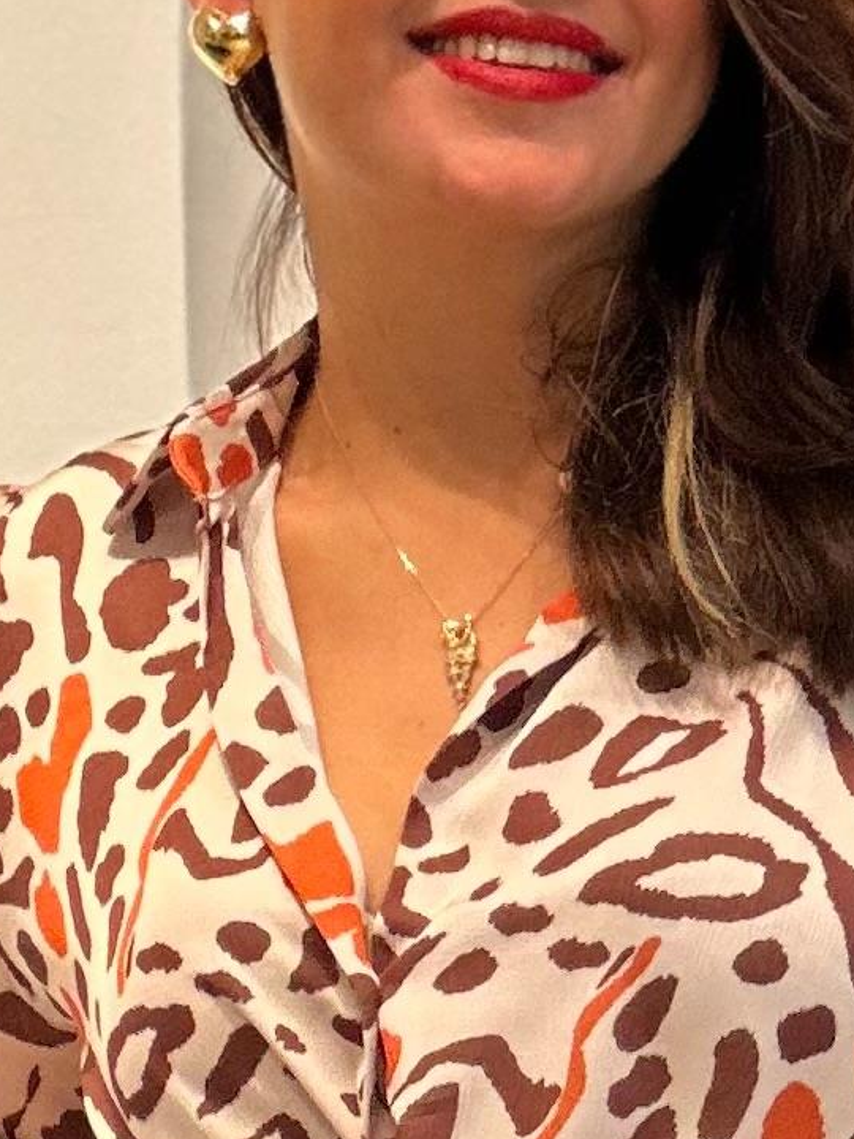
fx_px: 14177
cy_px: 2245
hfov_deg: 3.5
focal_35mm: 431
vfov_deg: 4.5
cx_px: 345
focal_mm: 9
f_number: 2.8
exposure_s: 1/121
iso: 50
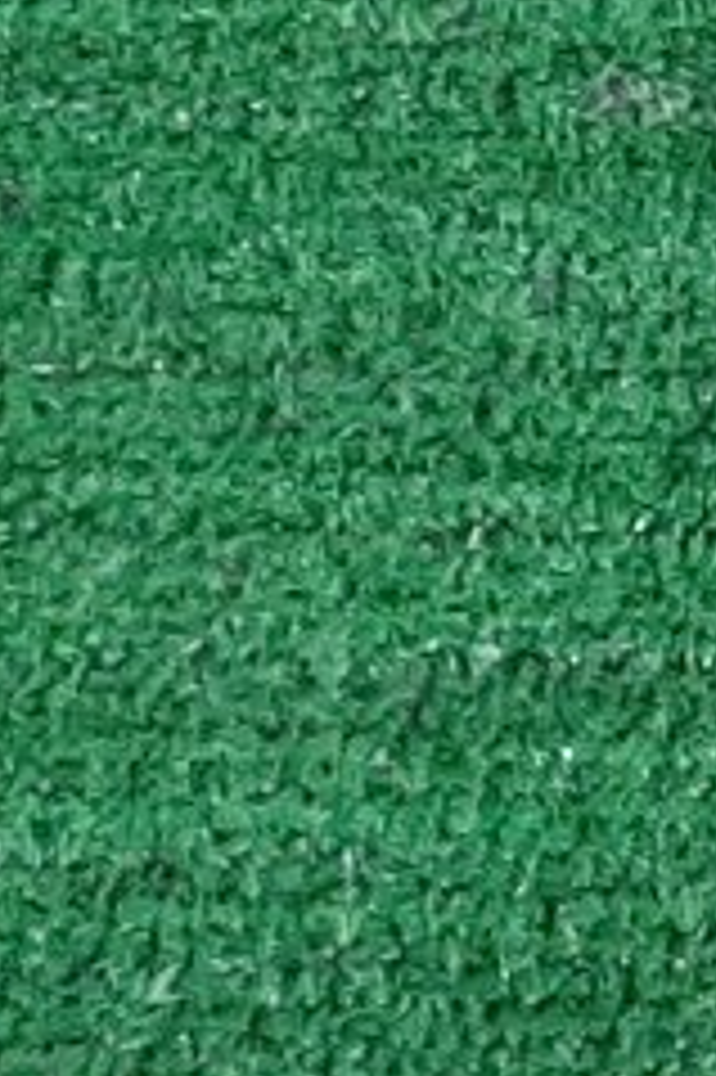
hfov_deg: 6.3
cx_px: 3220
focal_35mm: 163
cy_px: -1184
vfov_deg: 11.2
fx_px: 4870
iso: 164
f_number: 1.7
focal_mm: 3.93
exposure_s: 1/50
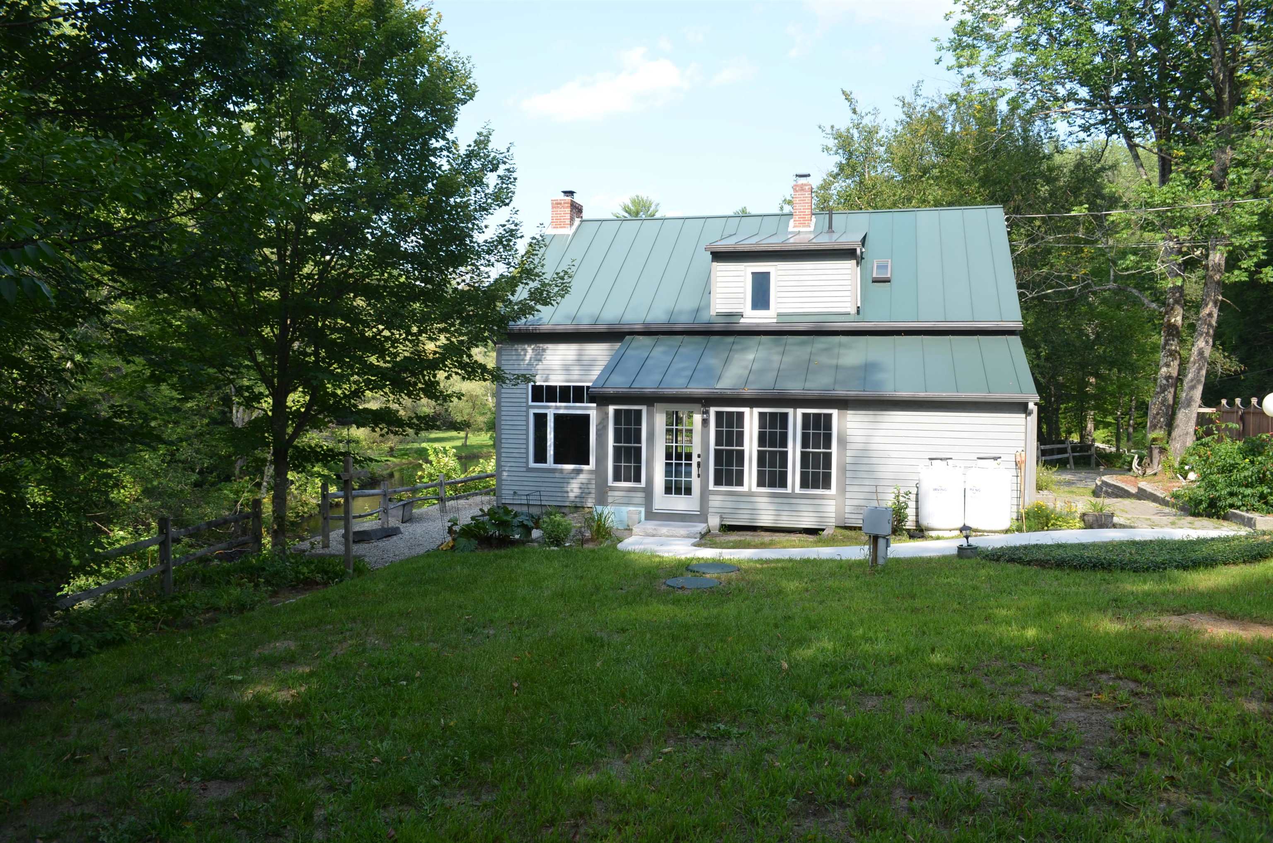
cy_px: 422
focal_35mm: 27
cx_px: 636
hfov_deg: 67.5
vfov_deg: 47.7
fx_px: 953
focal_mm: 18
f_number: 7.1
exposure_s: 1/200
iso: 200
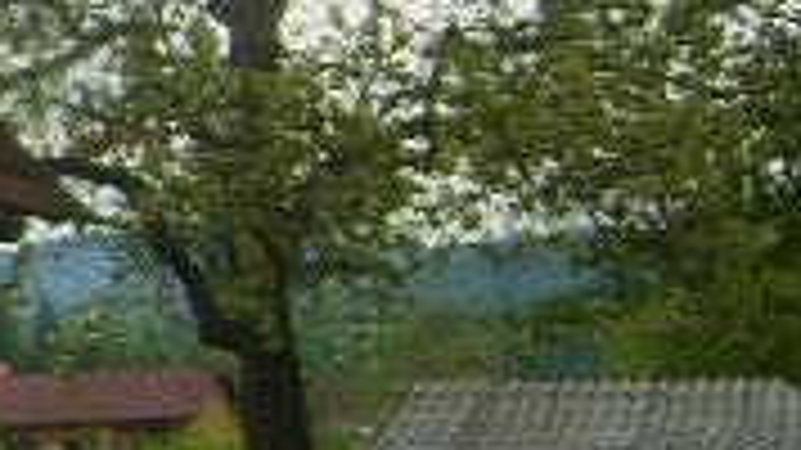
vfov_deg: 7.1
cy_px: 230
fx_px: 3631
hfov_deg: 11.4
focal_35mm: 171
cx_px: -774
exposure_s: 1/180
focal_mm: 5.8
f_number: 2.8
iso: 50
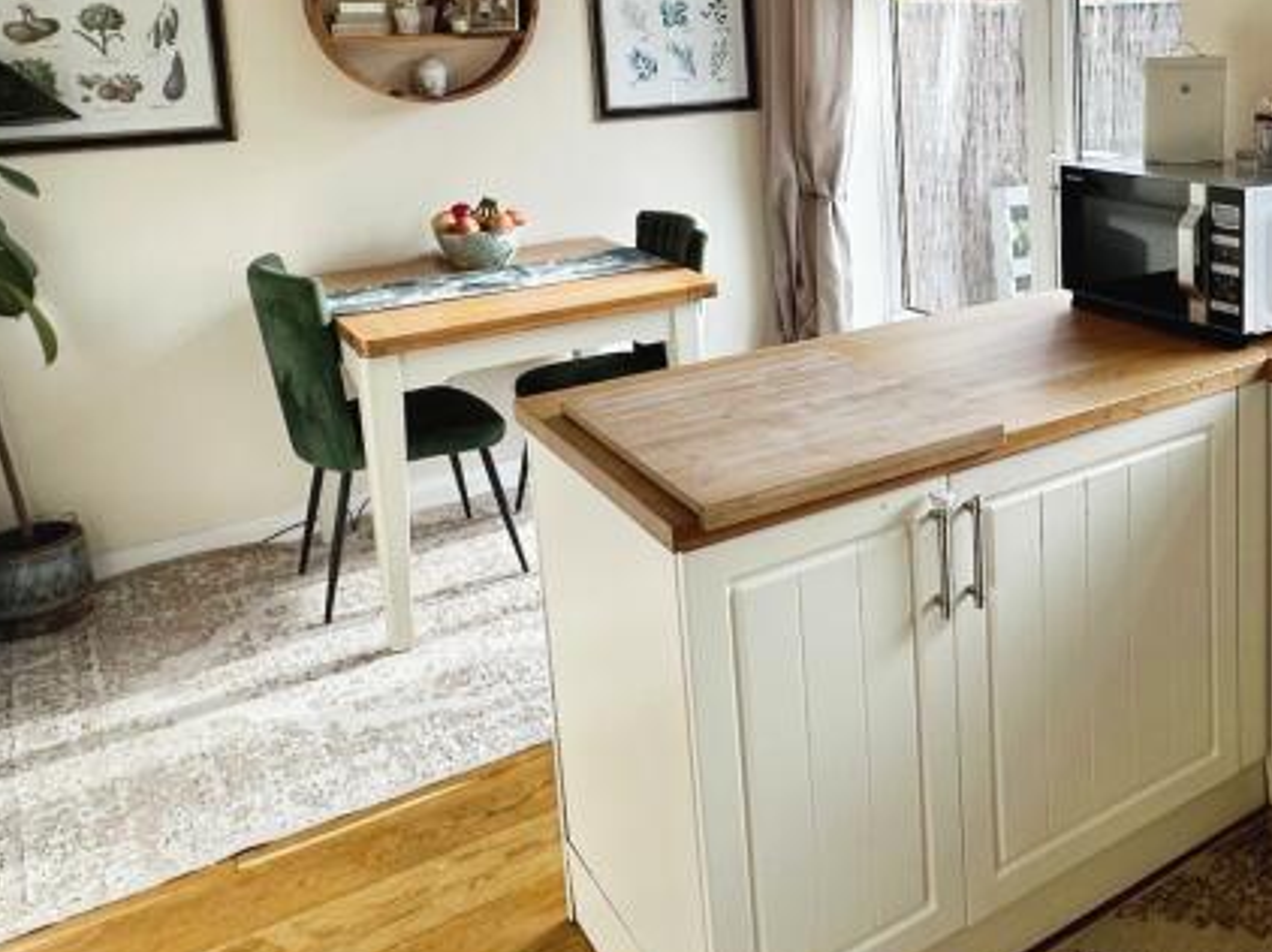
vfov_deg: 40.5
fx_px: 1249
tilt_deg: -8.6
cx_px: 998
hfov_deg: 51.0
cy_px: 227
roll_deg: +0.8
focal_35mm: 34
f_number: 2.2
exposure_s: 1/99
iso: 40
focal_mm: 2.22
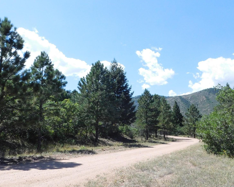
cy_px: 93
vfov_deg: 45.8
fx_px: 222
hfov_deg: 55.7
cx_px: 113
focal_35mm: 32
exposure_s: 1/1500
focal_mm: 5.3
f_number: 6.4
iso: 800
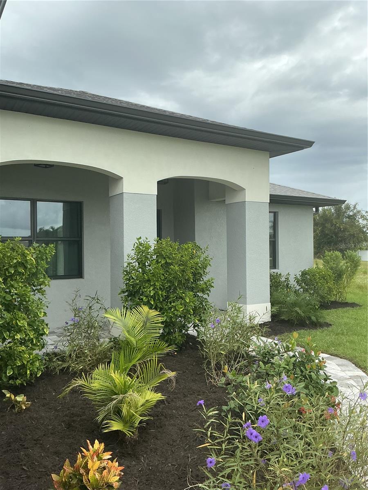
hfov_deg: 48.2
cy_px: 245
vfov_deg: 61.7
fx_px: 411
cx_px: 184
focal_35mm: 29
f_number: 1.8
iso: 25
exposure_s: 1/792
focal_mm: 3
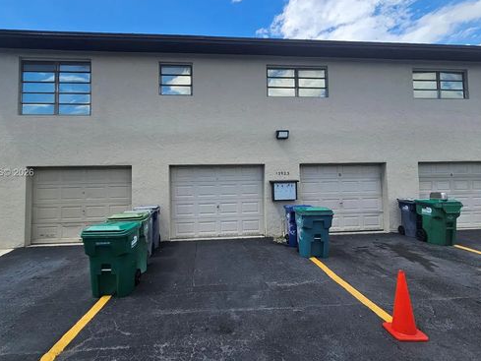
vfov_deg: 74.7
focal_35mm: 17
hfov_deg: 90.9
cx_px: 226
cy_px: 173
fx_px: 236
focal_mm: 2.2
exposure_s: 1/1700
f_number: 2.2
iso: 50
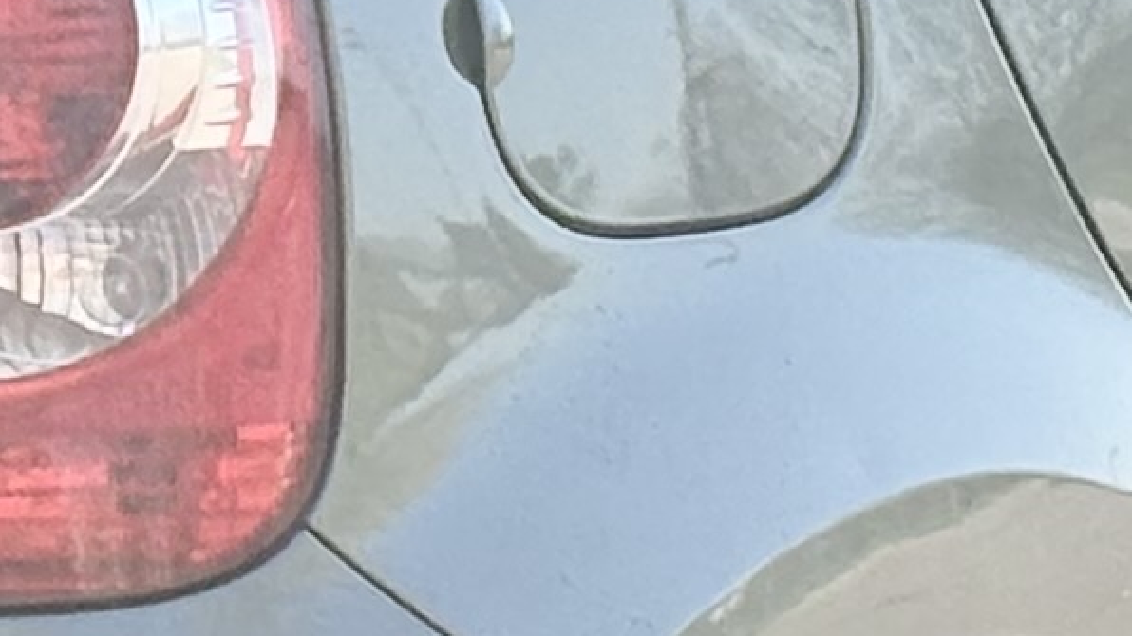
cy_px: 199
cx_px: 722
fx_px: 11494
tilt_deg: -6.9
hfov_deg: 5.6
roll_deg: +0.5
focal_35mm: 383
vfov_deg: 3.2
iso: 50
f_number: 1.6
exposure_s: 1/1065
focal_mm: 5.96
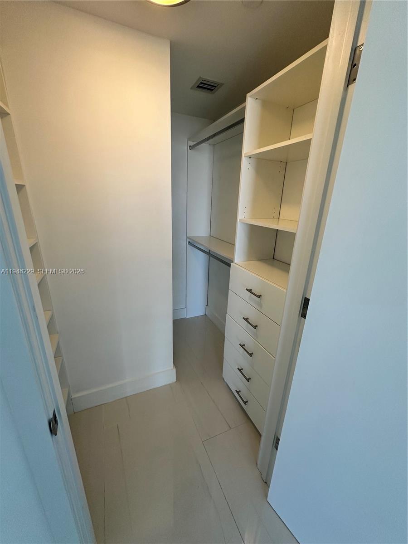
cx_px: 204
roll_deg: -2.6
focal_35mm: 14
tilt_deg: -18.5
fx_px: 220
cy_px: 272
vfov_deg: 102.1
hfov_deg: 85.7
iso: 160
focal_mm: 2.22
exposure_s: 1/60
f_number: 2.2
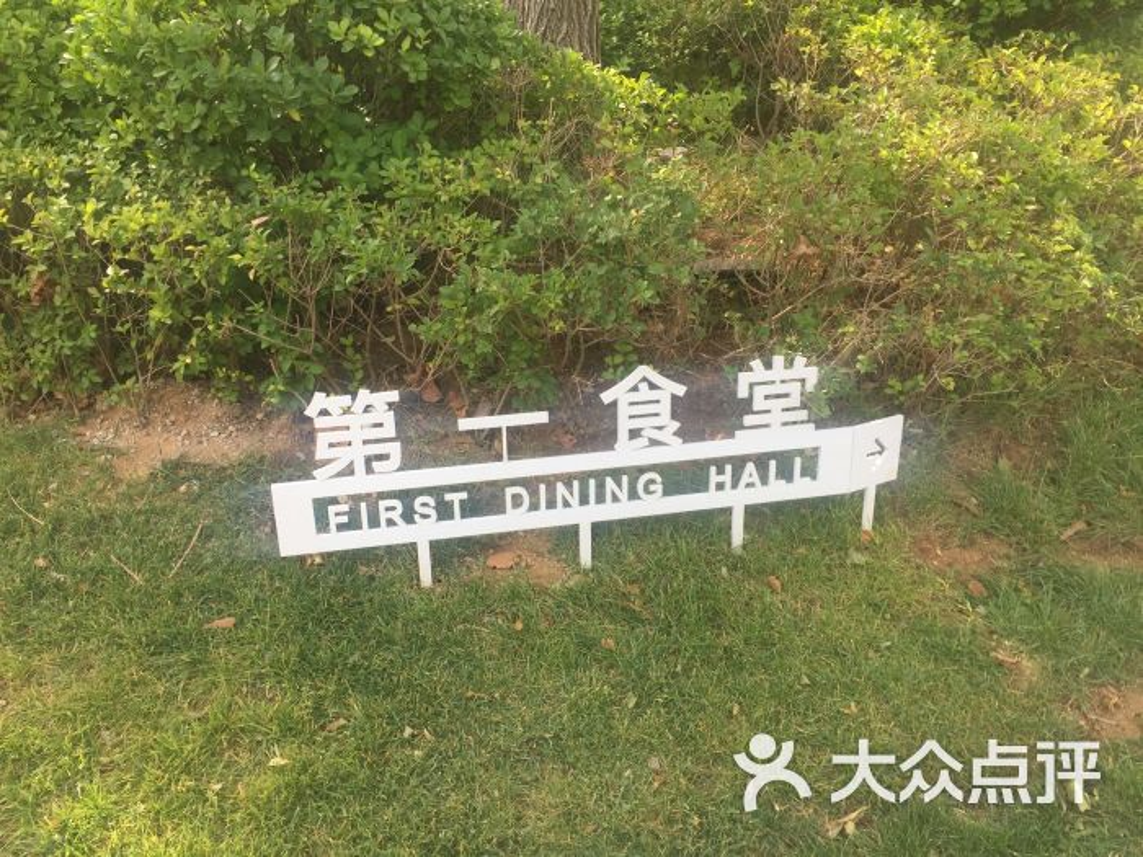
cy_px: 428
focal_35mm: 29
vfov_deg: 48.2
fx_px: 958
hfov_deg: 61.7
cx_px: 572
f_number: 2.2
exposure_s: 1/262
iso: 32
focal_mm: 4.15
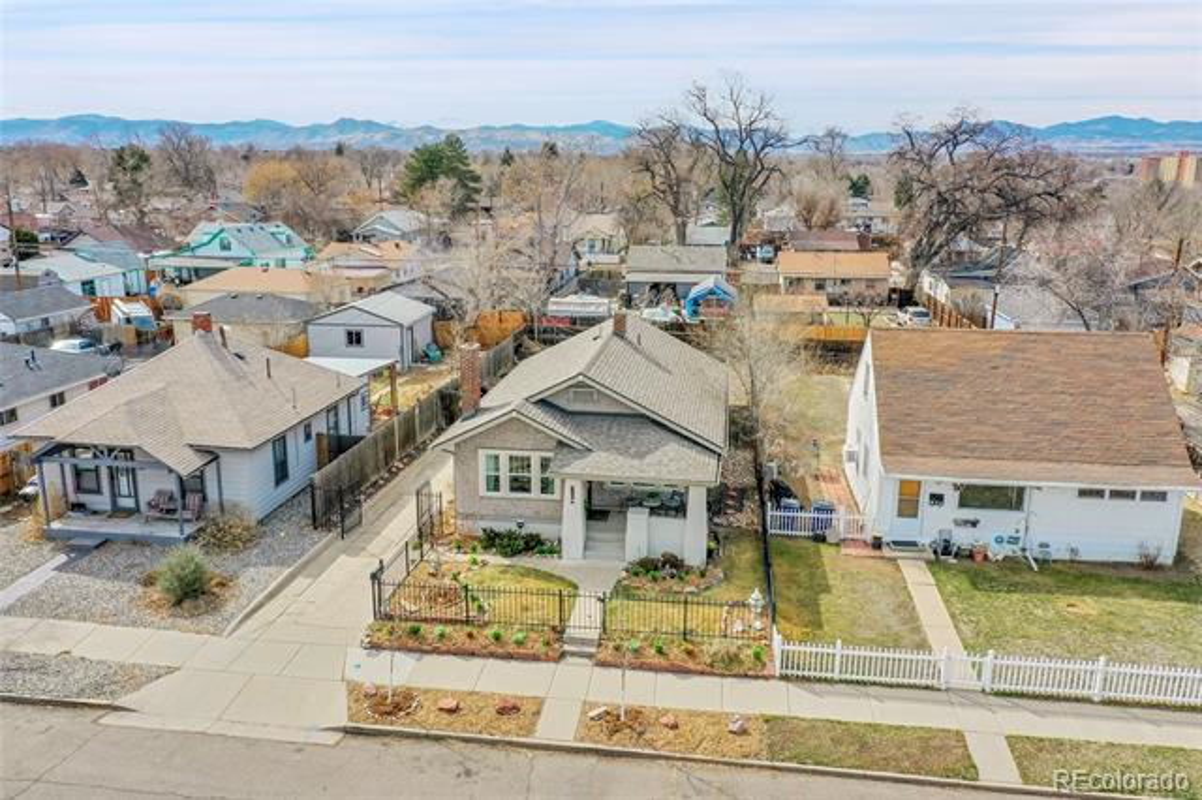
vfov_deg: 46.4
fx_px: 934
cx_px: 601
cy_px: 400
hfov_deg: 65.5
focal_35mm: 28
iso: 100
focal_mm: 10.26
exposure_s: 1/320
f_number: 5.6
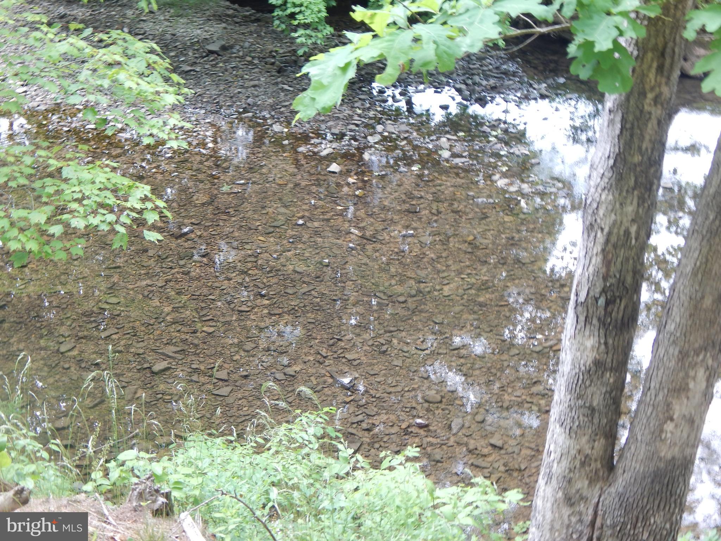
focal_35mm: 61
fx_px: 1271
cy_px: 270
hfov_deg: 31.7
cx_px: 360
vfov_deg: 24.0
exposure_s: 1/30
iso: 125
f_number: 4
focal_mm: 10.9
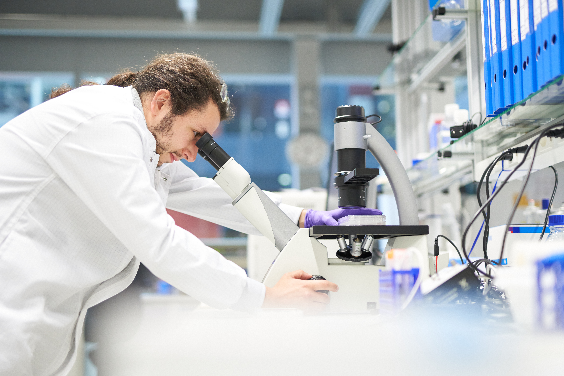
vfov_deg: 27.0
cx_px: 282
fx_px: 783
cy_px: 188
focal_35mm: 50
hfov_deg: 39.6
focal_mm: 50
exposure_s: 1/400
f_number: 1.6
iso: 2500
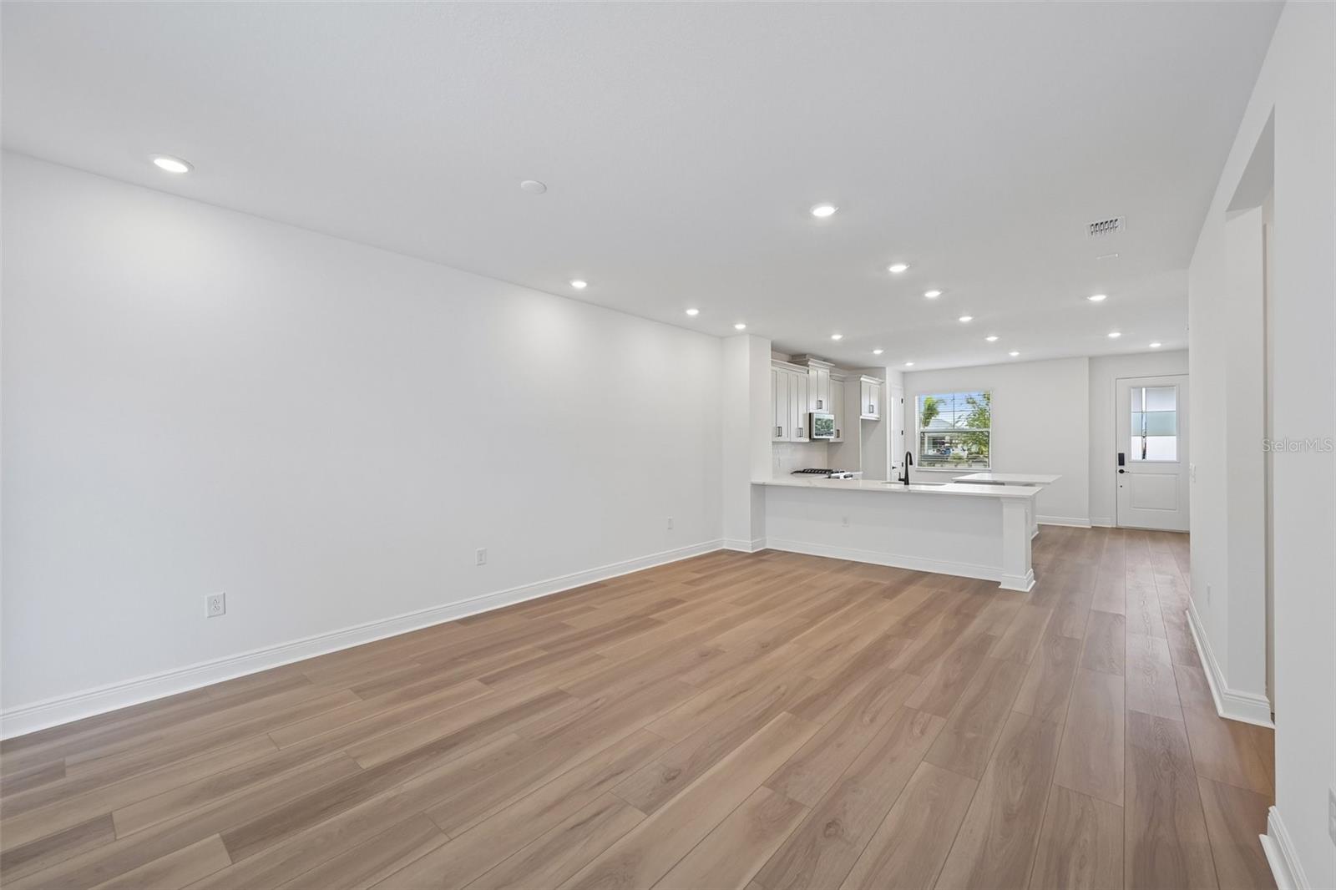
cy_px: 445
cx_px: 668
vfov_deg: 81.2
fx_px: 519
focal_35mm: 14
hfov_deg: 104.3
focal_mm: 14
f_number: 8
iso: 400
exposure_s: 1/50
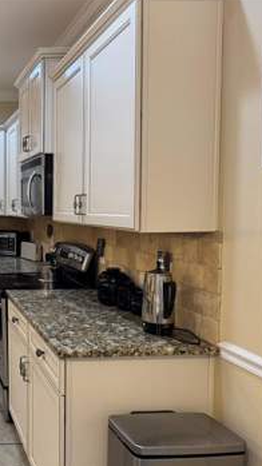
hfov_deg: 28.5
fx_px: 445
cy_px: 232
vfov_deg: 55.3
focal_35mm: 36
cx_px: -52
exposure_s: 1/60
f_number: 1.78
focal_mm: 6.76
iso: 125
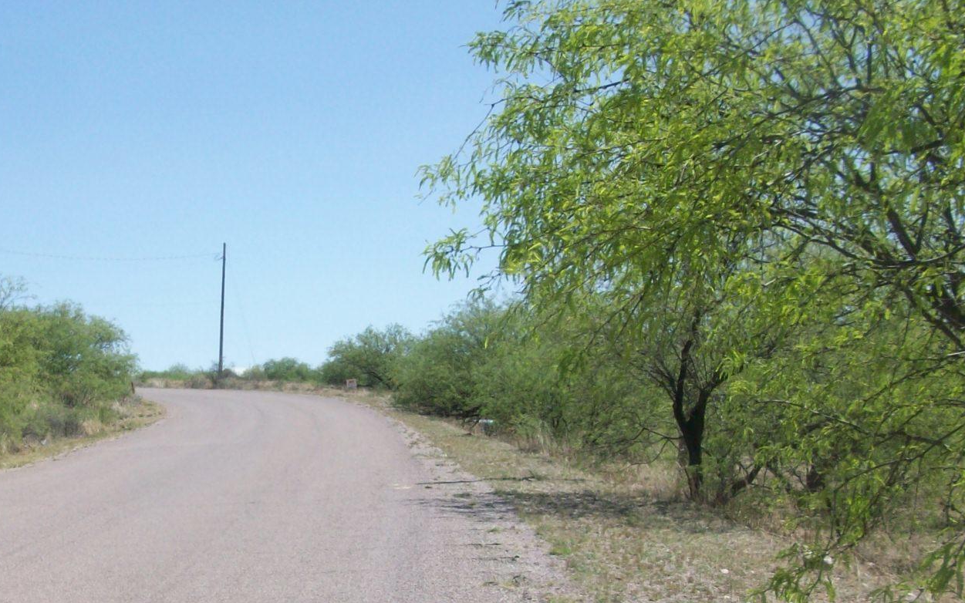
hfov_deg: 34.1
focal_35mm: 59
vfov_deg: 22.0
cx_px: 299
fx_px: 1552
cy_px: 369
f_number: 5.5
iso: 64
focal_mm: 5.7
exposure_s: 1/306
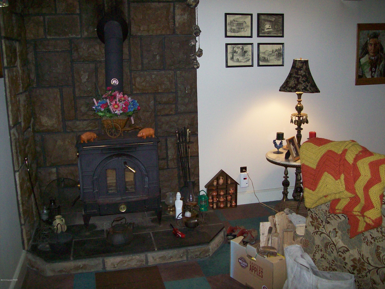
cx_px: 192
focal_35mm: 36
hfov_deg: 51.4
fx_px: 400
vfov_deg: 39.7
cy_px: 144
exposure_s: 1/64
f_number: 2.7
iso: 200
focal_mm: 6
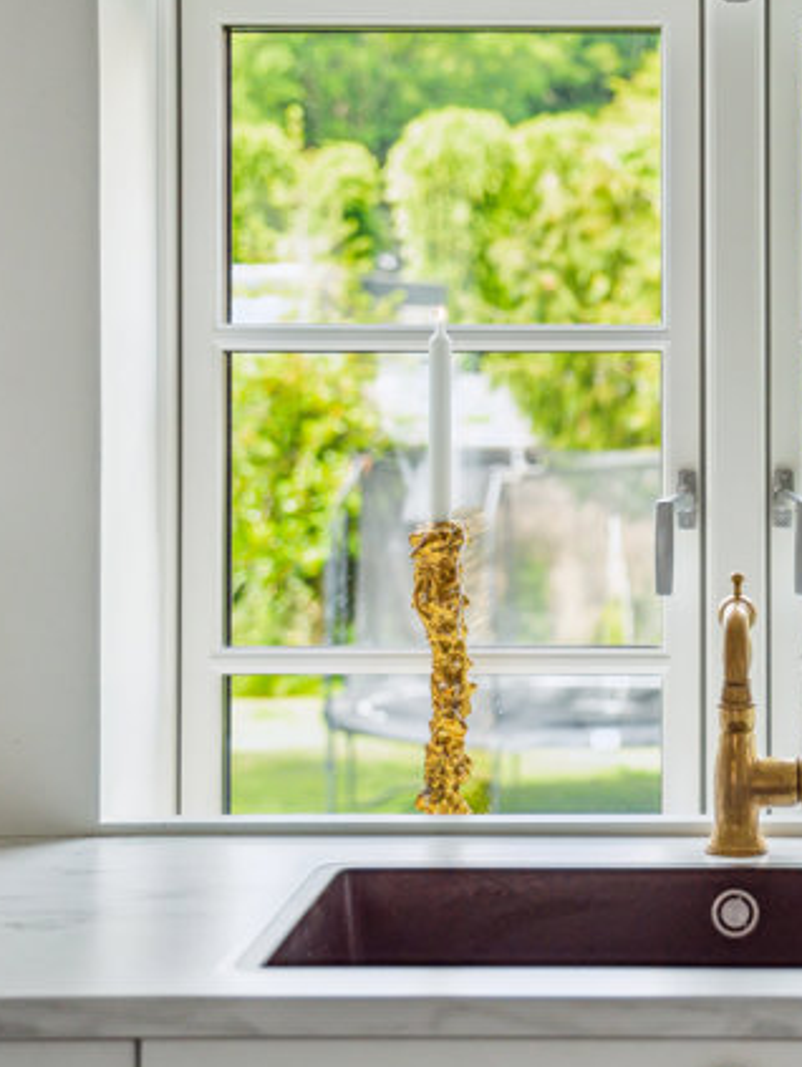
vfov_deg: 22.0
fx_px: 2745
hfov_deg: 16.4
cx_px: 711
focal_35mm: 89
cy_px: 478
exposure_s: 1/1600
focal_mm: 49
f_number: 3.5
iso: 1600
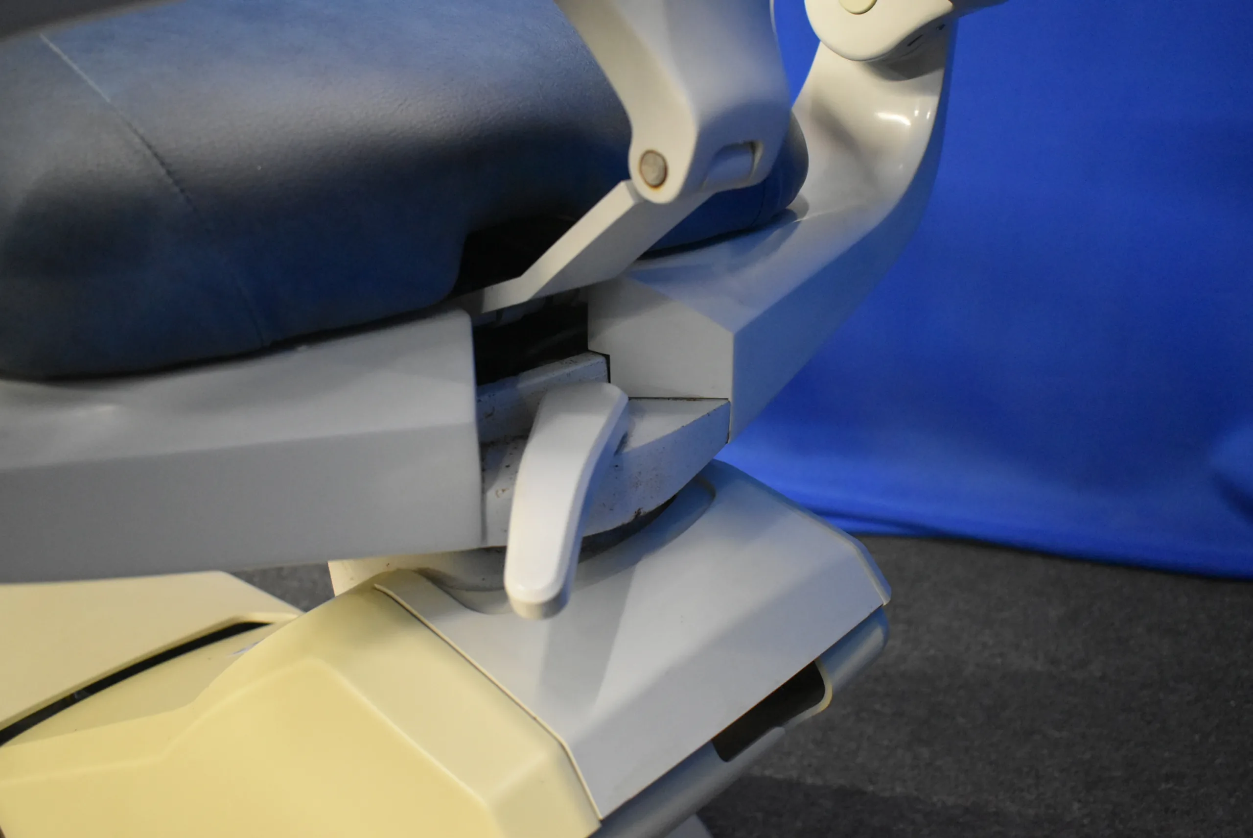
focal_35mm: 36
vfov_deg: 36.9
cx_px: 626
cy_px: 419
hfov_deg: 53.1
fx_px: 1254
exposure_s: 1/125
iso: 4500
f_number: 3.8
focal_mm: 24
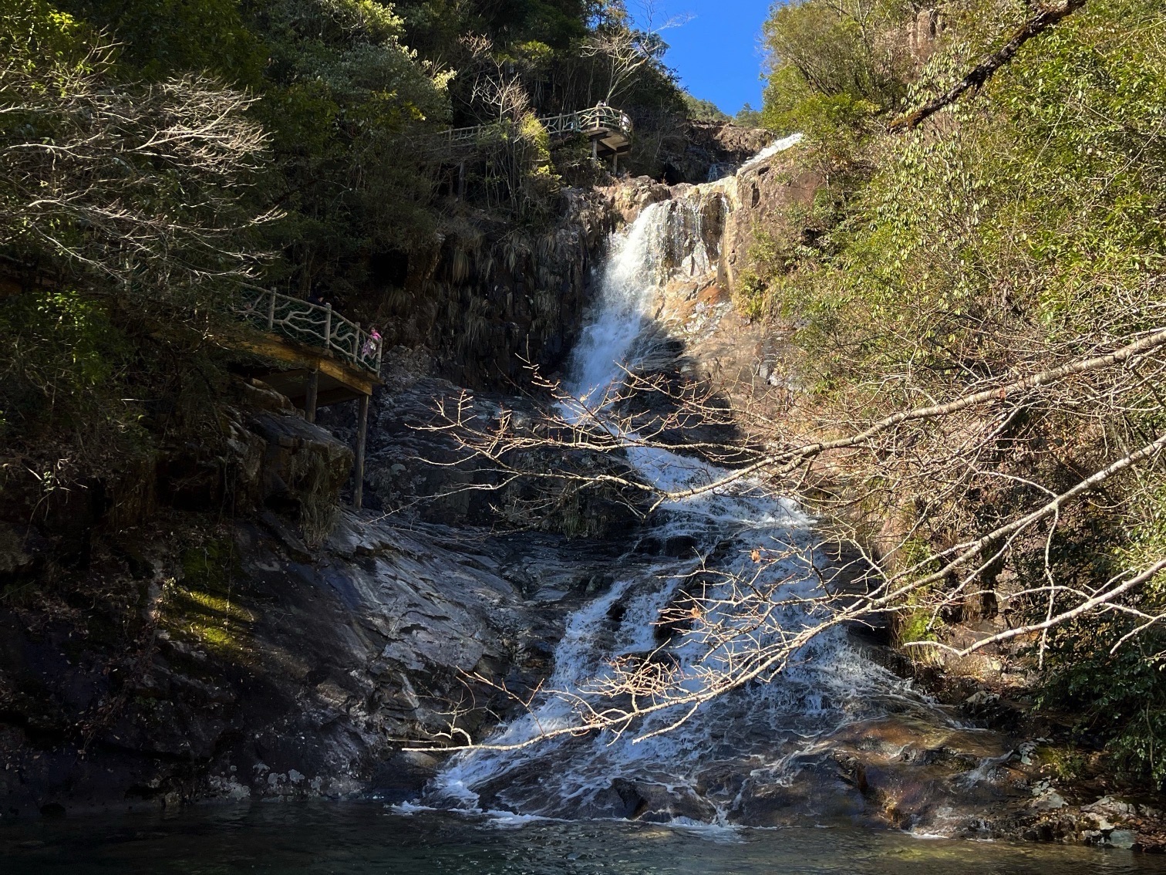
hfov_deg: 67.3
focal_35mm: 26
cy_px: 438
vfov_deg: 53.1
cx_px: 583
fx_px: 876
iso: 50
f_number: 1.6
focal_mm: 5.1
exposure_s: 1/615
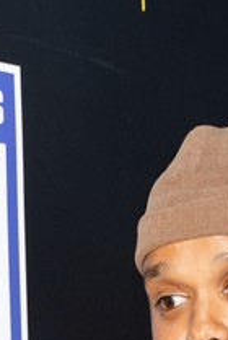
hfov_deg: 6.2
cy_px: 714
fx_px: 2115
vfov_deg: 8.6
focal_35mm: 223
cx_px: 50
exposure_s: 1/60
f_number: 2.8
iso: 1000
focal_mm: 45.7
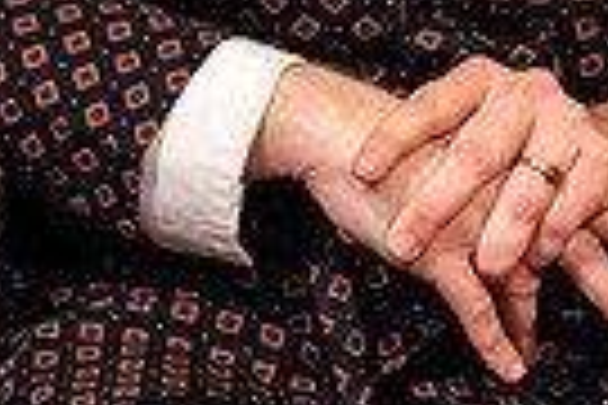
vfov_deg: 2.2
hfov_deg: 3.2
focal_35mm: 633
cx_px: 847
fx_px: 10690
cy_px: -443
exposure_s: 1/250
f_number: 2.8
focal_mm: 98.2
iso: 2500
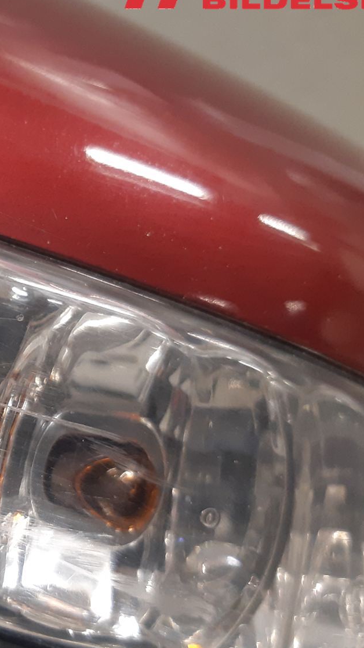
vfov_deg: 39.8
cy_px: 357
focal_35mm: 52
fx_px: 892
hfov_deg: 20.9
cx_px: -113
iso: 200
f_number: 1.7
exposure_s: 1/50
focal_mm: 3.93
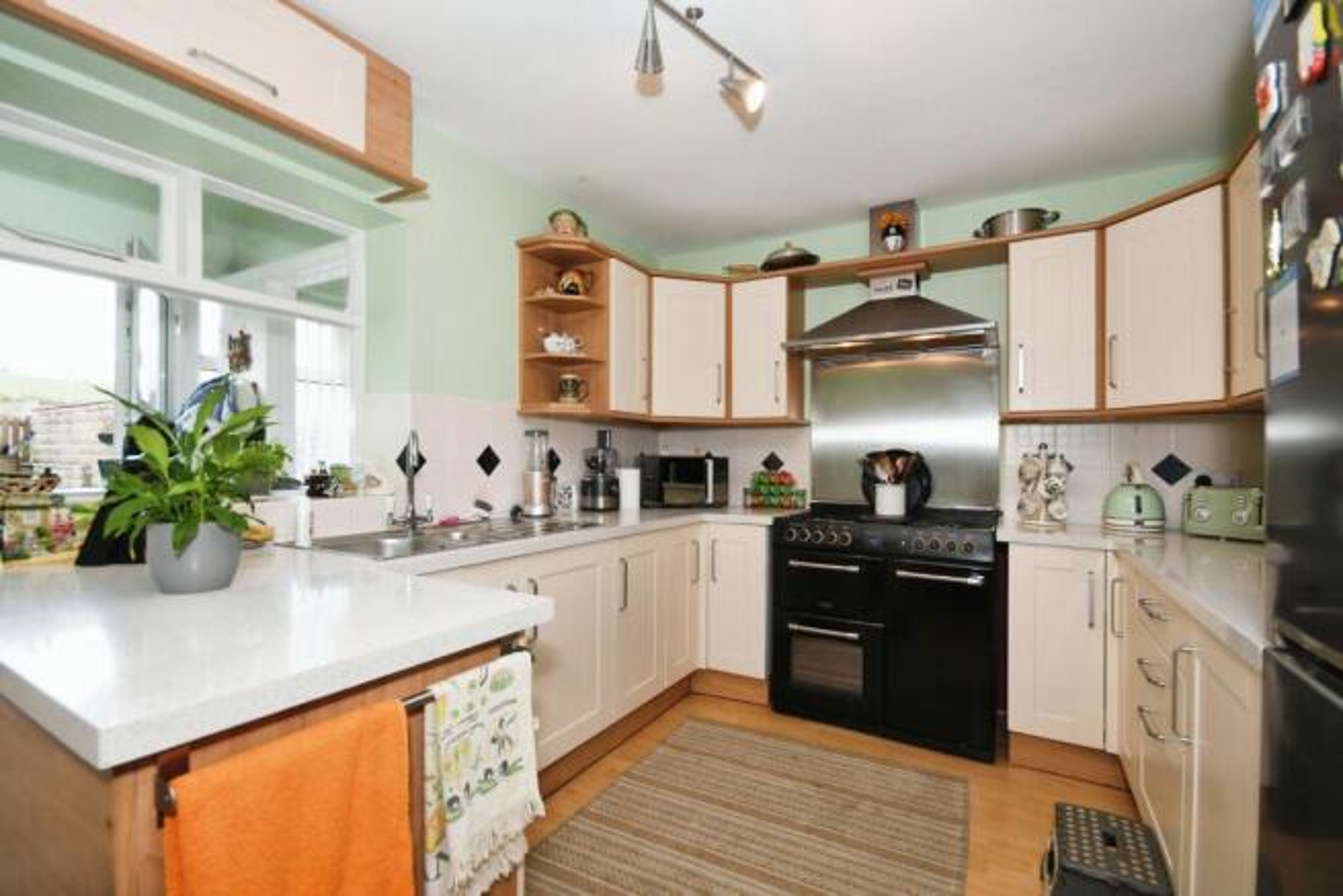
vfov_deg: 77.4
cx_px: 672
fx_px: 560
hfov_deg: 100.4
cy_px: 448
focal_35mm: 15
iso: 400
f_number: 8
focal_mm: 10
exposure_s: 1/60
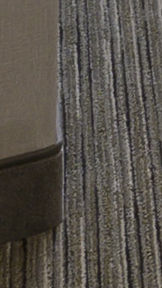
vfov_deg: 9.4
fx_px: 1549
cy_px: -420
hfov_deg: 4.0
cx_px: 1193
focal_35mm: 203
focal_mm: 17
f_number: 8
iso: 100
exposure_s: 1/5
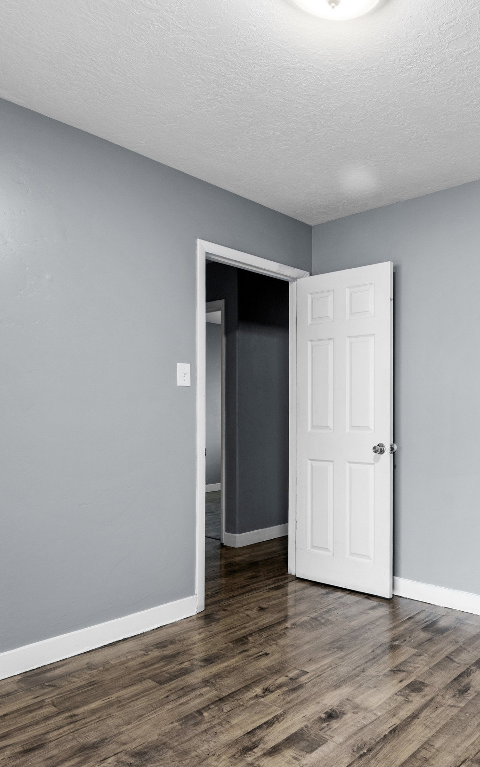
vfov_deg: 72.5
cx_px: 391
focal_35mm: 25
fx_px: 523
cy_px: 391
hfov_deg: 46.4
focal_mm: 16
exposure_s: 1/2.5
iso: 400
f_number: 9
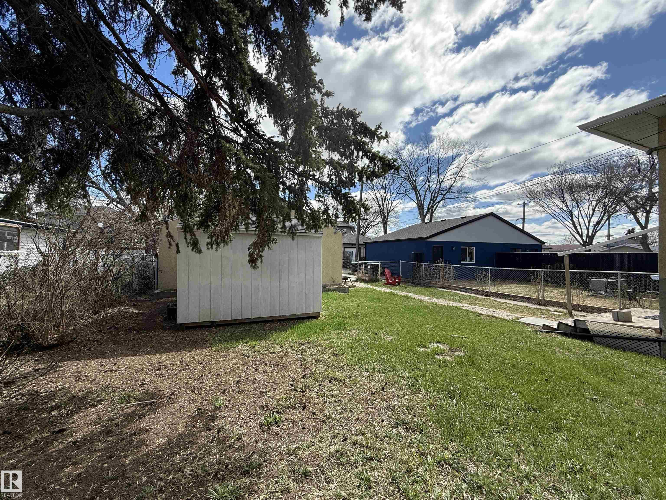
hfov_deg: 102.1
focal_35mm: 14
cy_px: 250
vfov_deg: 85.7
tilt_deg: +1.2
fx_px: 269
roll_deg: -0.7
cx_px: 333
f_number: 2.2
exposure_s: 1/1235
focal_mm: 2.22
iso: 64
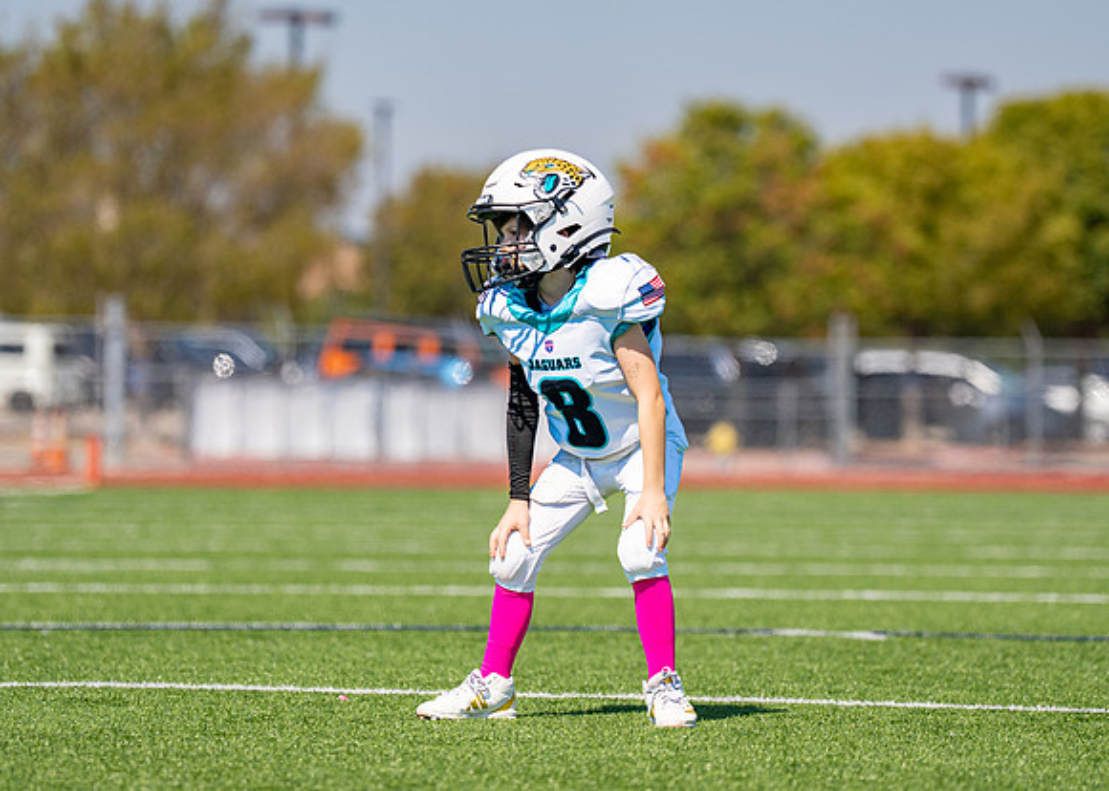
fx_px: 7244
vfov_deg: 6.3
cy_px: 398
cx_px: 596
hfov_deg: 8.8
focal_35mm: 230
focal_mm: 156
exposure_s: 1/2500
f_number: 2.8
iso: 100
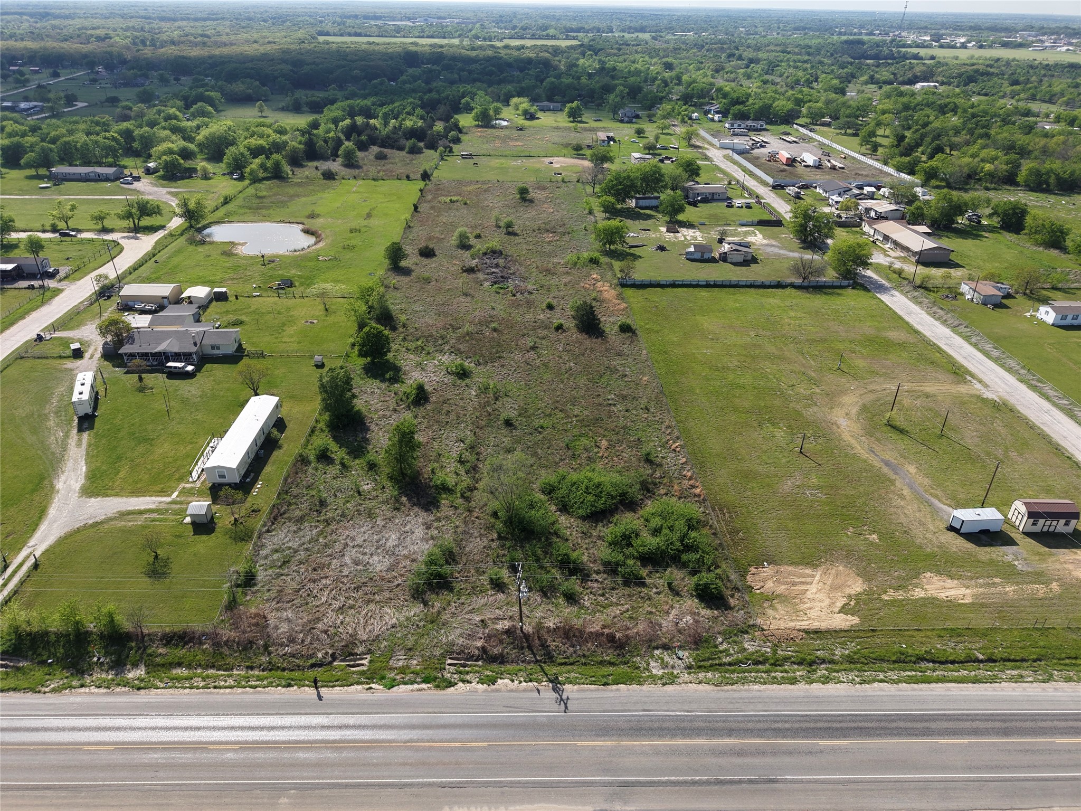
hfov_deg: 71.6
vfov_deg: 56.8
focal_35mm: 24
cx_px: 540
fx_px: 749
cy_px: 406
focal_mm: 8.67
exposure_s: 1/3000
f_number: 1.8
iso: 130
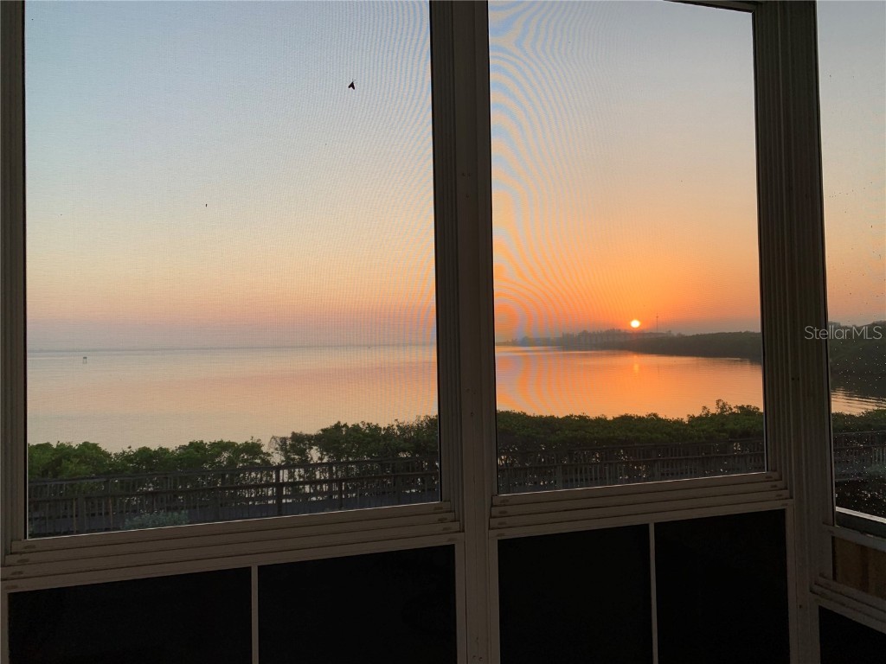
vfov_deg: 53.1
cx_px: 443
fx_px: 665
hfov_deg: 67.3
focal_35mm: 26
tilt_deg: +0.2
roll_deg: +0.9
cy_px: 332
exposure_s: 1/337
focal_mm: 4.25
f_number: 1.8
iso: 25
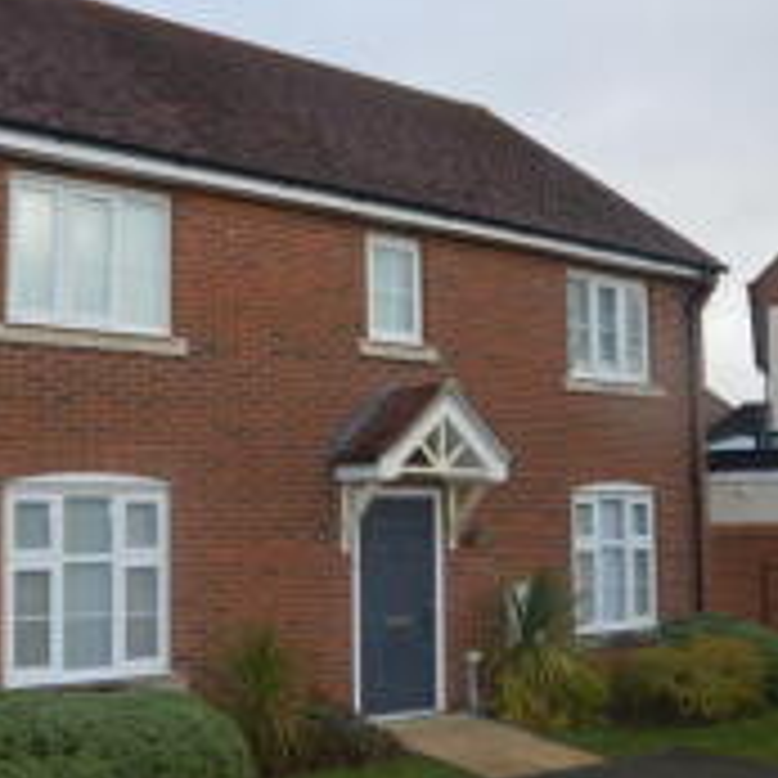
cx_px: 270
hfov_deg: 46.6
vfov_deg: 47.0
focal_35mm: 35
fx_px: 890
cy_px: 461
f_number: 4.5
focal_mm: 10
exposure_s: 1/200
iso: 100
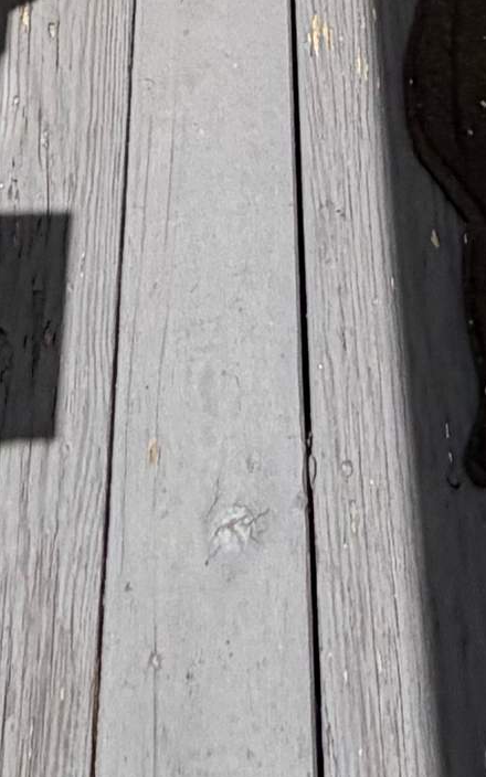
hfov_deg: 15.4
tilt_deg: -13.7
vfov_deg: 12.9
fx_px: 1801
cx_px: 236
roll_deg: +3.3
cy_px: -1344
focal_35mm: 85
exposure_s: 1/770
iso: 25
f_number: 2.2
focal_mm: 2.22
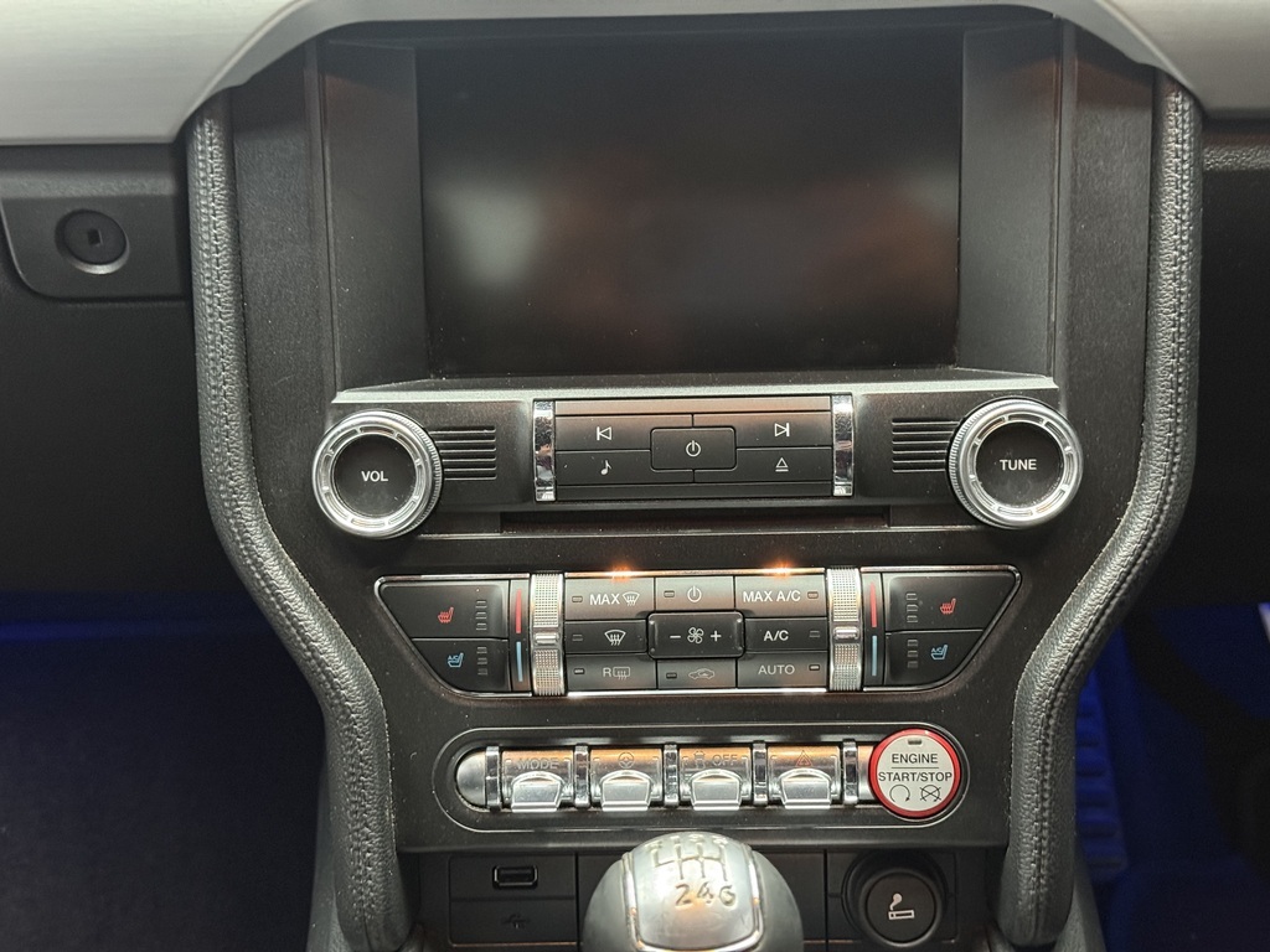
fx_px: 1761
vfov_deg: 30.3
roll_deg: +1.9
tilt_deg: -23.7
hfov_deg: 39.7
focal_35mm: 48
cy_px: 476
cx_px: 635
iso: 640
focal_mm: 6.76
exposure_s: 1/30
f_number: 1.78
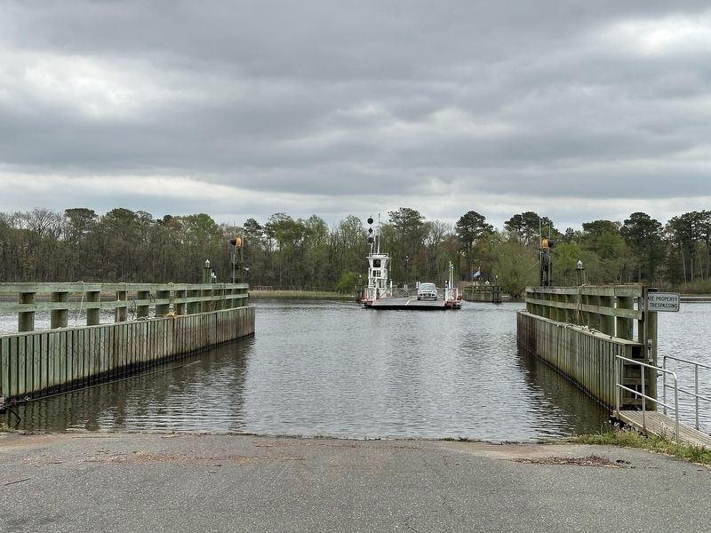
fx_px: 986
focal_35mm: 48
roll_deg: -0.4
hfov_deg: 39.7
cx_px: 356
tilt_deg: +1.2
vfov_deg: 30.3
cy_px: 266
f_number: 1.78
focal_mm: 6.86
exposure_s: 1/3731
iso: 64
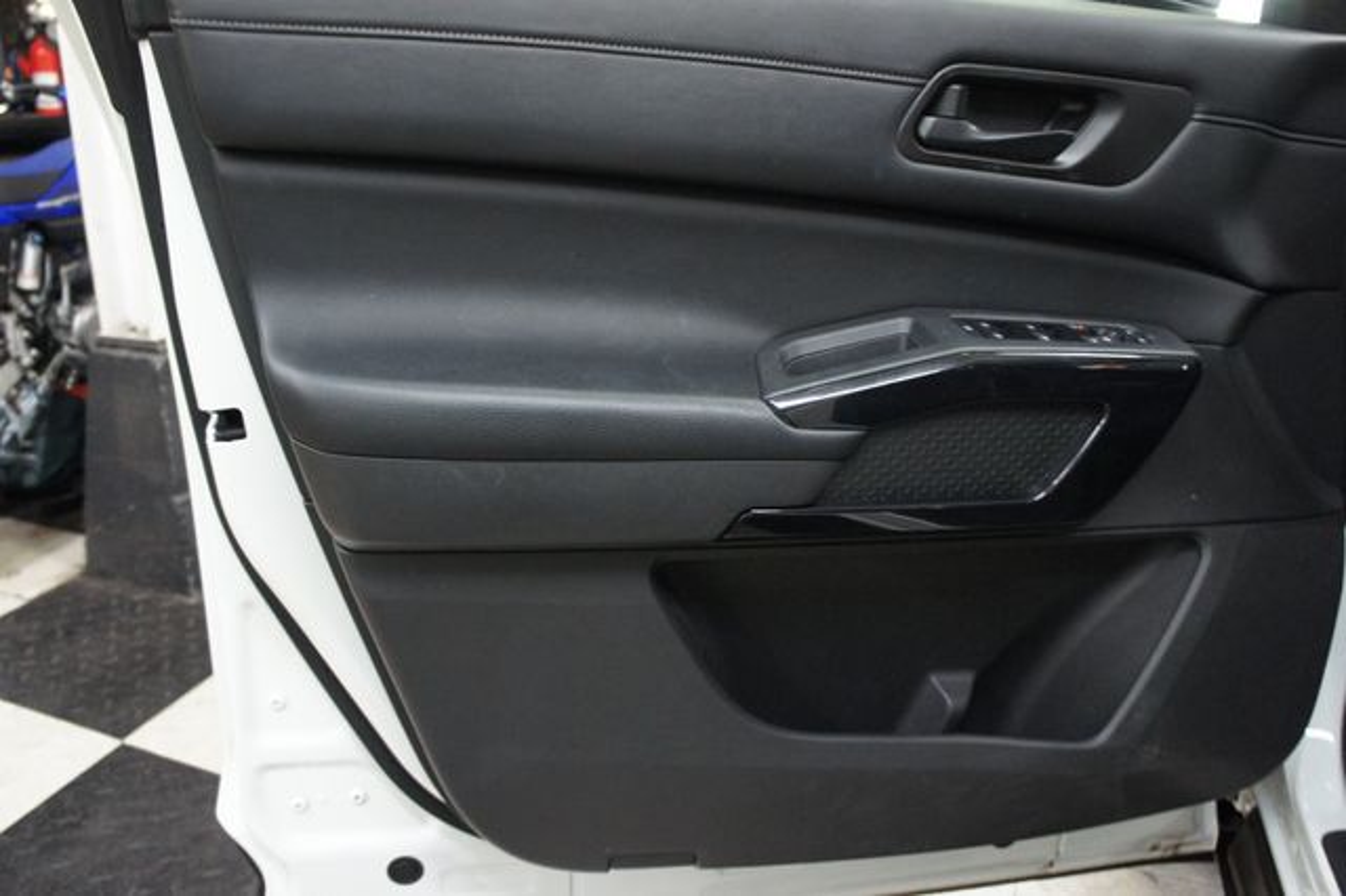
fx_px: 1009
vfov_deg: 47.9
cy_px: 448
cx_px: 673
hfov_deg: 67.4
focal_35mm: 27
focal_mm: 18
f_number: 3.5
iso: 1600
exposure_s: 1/50
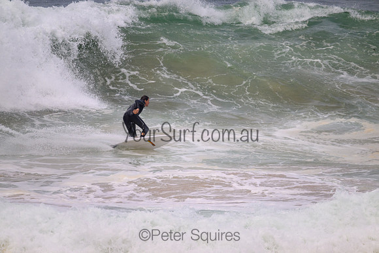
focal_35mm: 800
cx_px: 190
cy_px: 126
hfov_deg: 2.6
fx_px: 8424
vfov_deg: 1.7
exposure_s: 1/2000
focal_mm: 800
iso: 720
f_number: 11
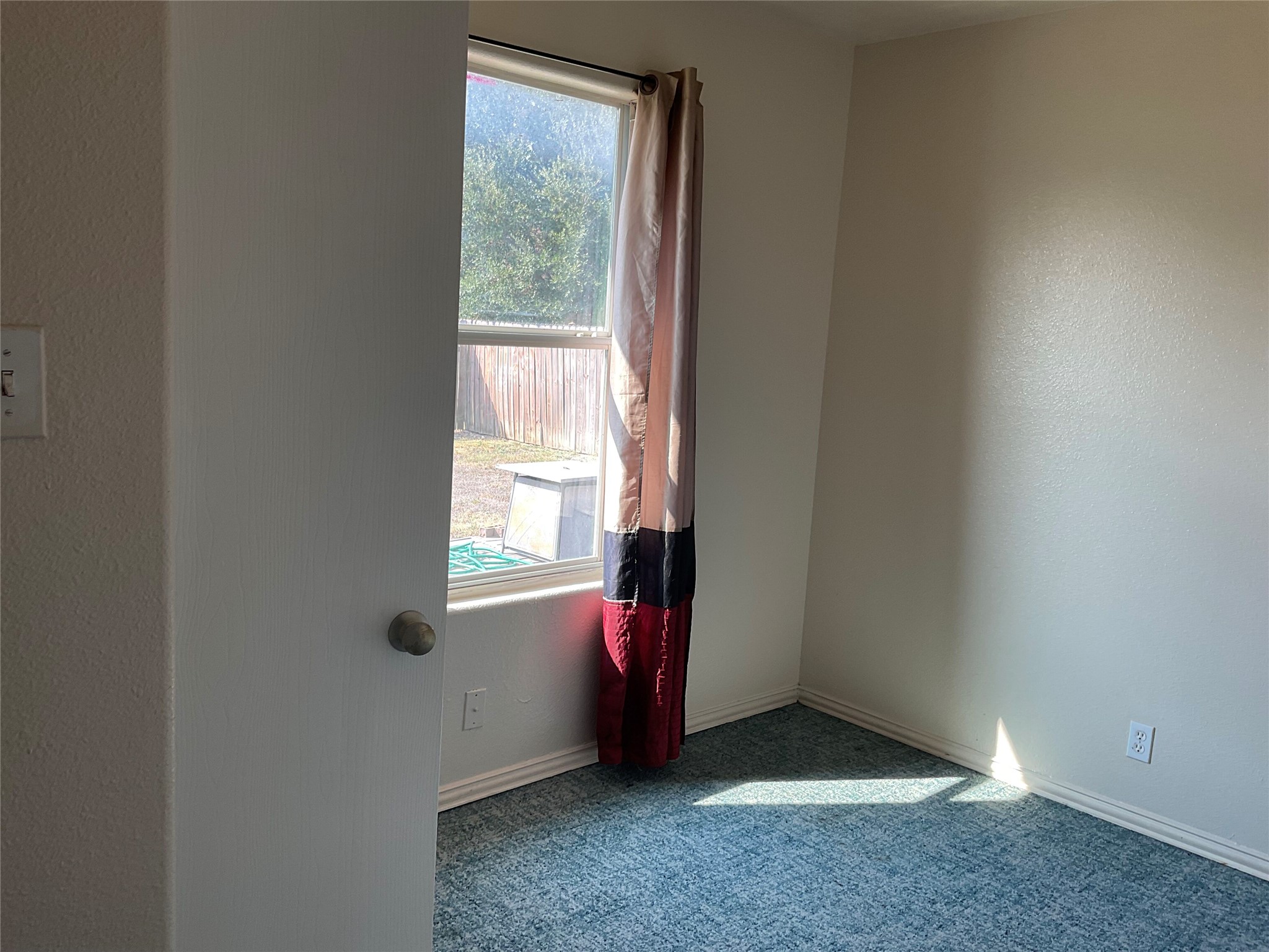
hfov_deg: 61.7
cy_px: 476
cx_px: 634
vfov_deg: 48.2
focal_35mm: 29
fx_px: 1063
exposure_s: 1/120
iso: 25
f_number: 1.8
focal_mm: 3
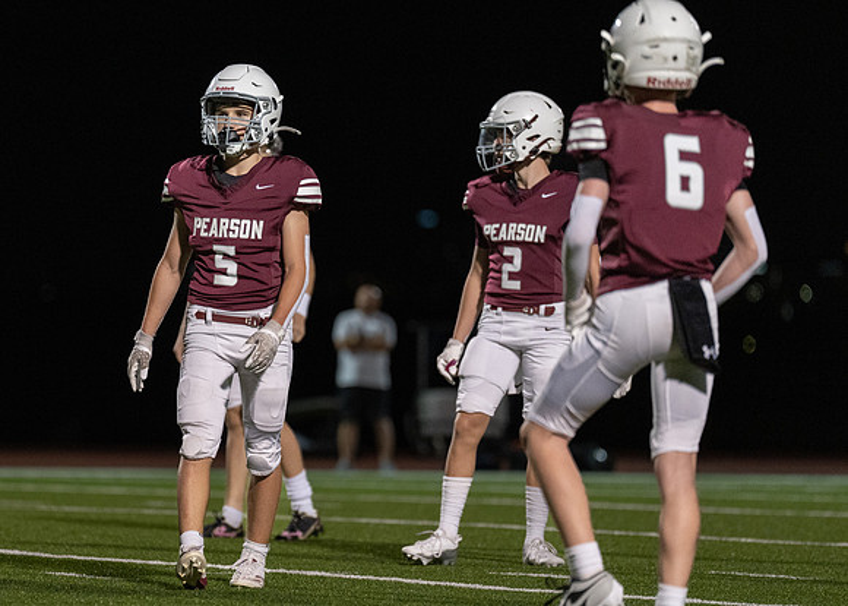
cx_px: 255
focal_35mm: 285
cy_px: 345
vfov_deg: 5.0
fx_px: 6871
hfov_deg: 7.1
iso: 3200
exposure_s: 1/1000
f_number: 2.8
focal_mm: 200
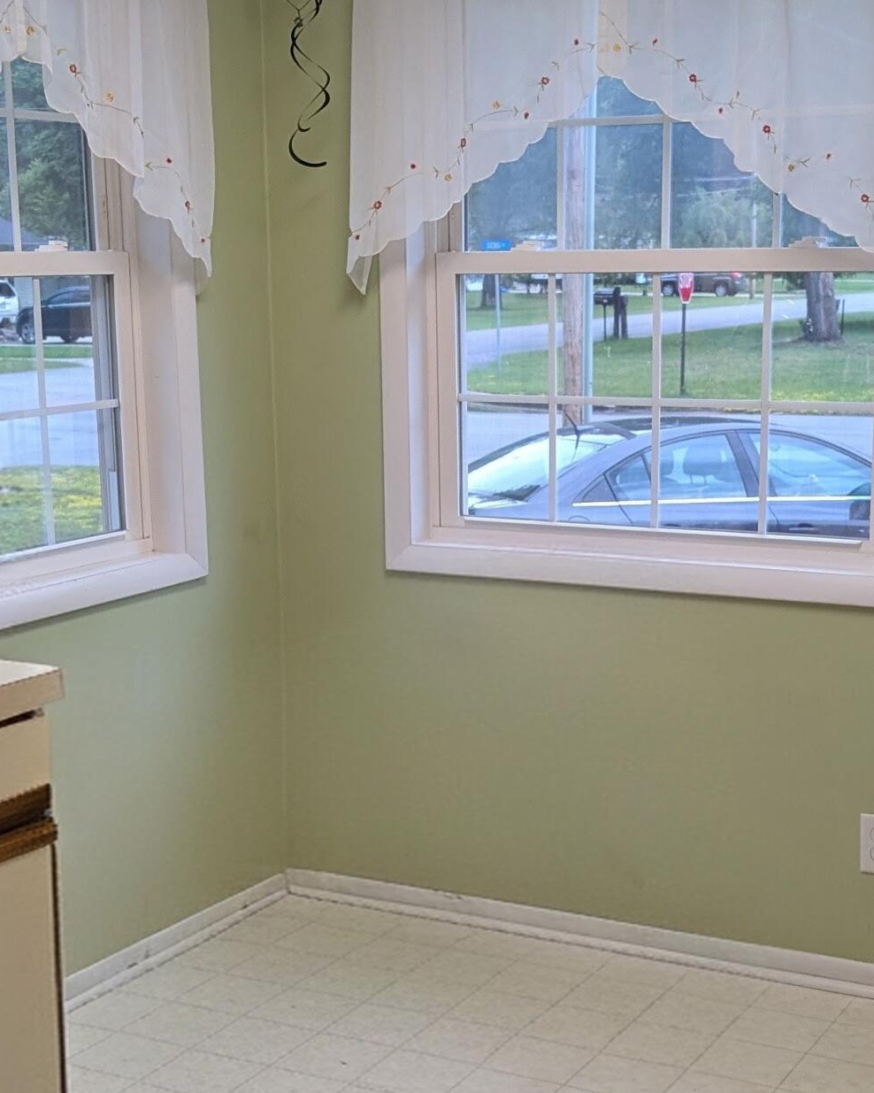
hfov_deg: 26.7
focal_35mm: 57
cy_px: 618
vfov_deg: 33.0
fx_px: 1843
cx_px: 495
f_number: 1.68
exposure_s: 1/120
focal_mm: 6.9
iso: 500
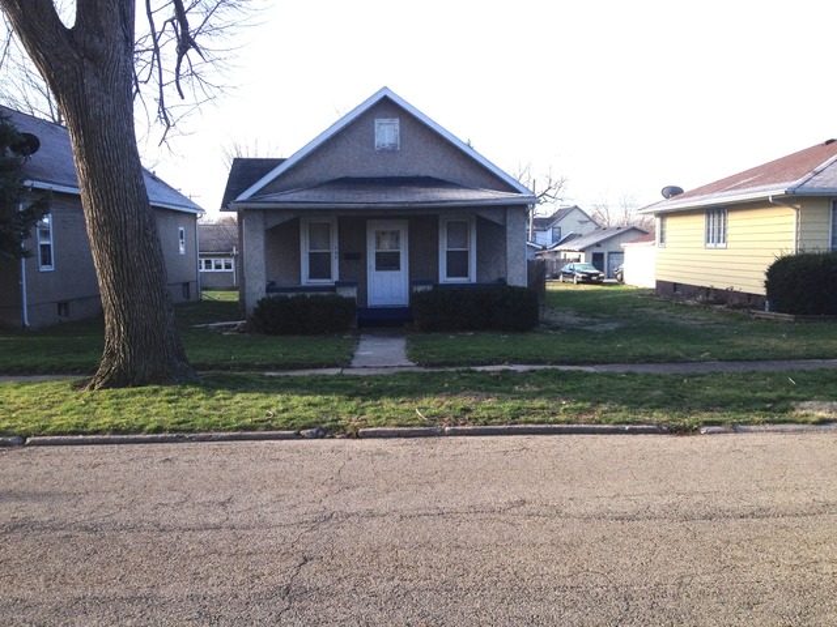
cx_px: 418
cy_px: 314
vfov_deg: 40.7
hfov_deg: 52.6
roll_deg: +0.2
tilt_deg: -5.6
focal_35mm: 35
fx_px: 846
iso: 50
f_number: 2.4
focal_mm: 4.28
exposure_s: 1/488
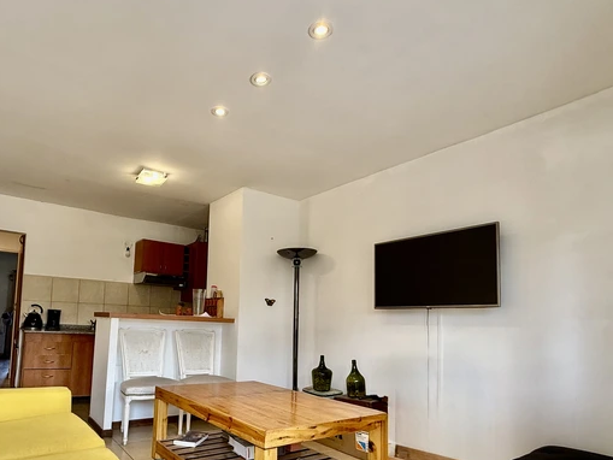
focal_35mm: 22
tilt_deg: +3.4
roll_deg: -2.1
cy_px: 297
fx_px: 390
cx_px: 247
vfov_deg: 60.0
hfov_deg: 75.6
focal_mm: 2.22
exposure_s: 1/99
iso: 160
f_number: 2.2
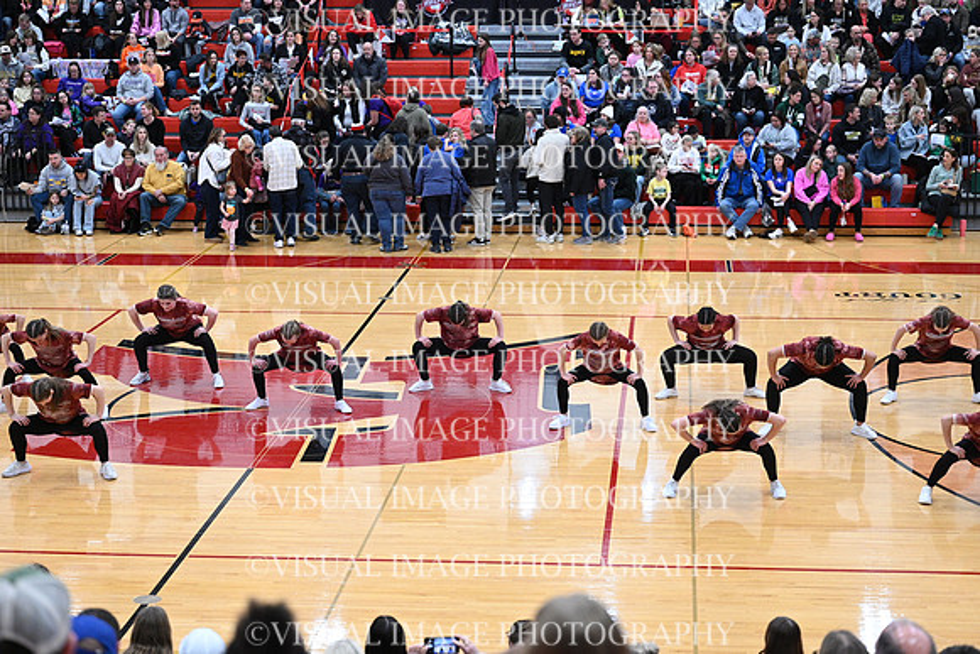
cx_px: 490
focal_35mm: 70
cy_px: 327
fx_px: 1906
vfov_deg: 19.5
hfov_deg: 28.8
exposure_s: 1/400
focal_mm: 70
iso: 4000
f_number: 2.8
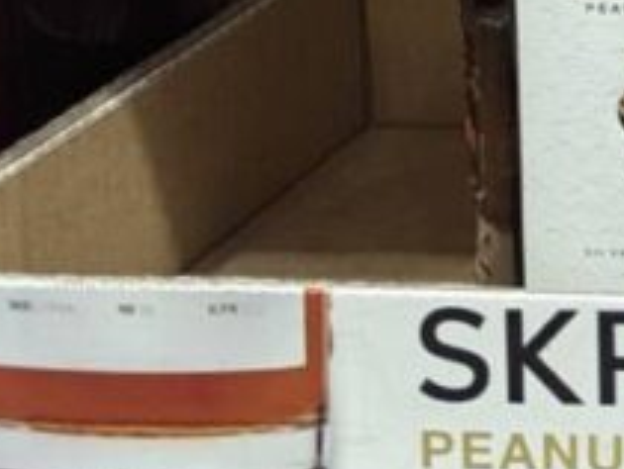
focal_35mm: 135
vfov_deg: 9.9
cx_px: 1611
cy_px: -567
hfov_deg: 11.4
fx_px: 2436
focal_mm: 6.81
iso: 127
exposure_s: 1/37.5
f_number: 1.85
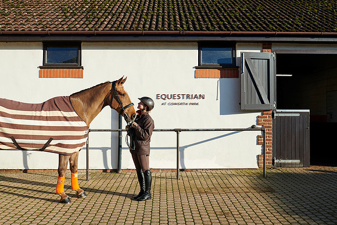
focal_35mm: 35
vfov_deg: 37.9
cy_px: 112
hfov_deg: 54.4
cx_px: 168
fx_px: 328
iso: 100
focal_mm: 35
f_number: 8
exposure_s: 1/160
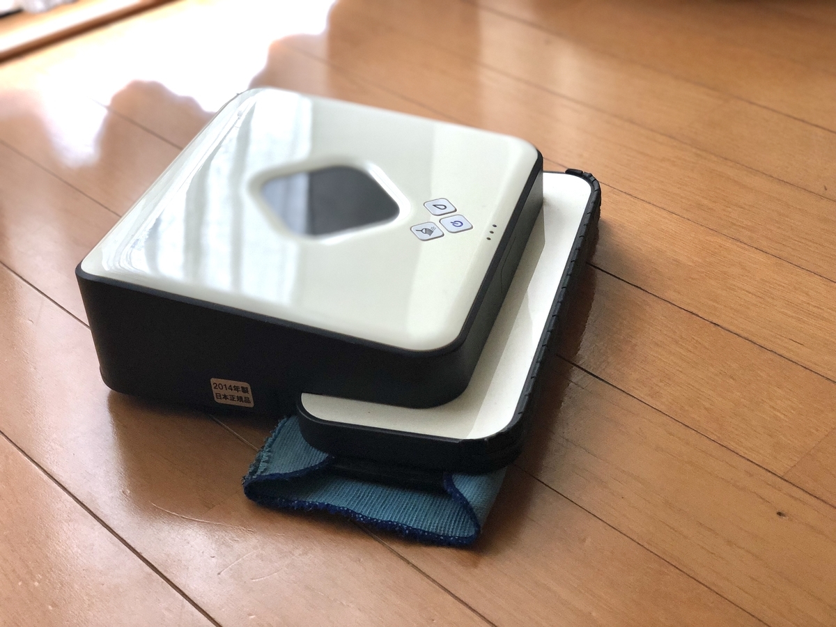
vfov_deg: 28.0
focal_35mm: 52
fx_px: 1256
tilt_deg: -35.8
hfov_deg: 36.8
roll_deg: +2.2
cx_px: 418
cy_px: 314
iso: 125
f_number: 2.4
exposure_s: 1/24
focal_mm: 6
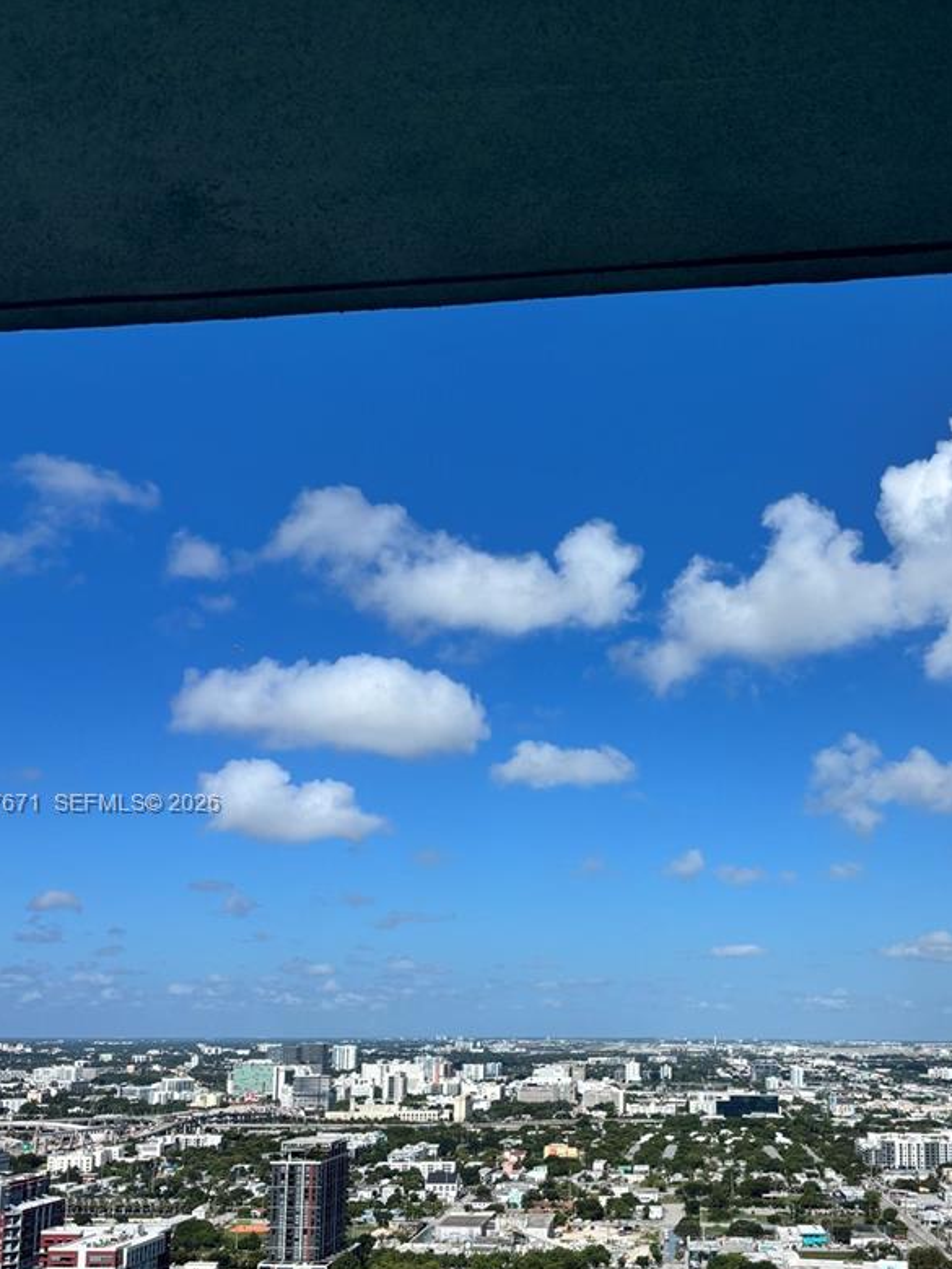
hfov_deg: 35.5
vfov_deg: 46.3
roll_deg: -0.5
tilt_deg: +8.4
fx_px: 1467
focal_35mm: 40
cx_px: 651
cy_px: 805
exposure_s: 1/4255
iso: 50
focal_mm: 5.96
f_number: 1.6
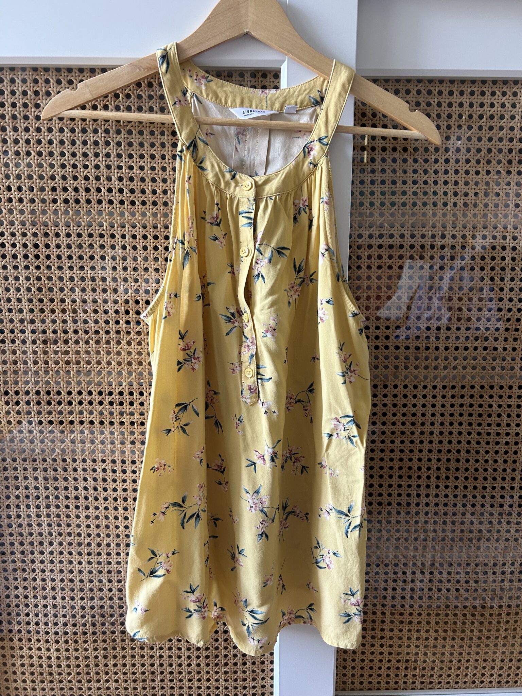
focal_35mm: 26
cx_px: 261
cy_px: 348
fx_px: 523
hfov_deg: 53.1
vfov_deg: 67.3
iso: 125
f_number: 1.5
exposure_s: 1/60
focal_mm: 5.7
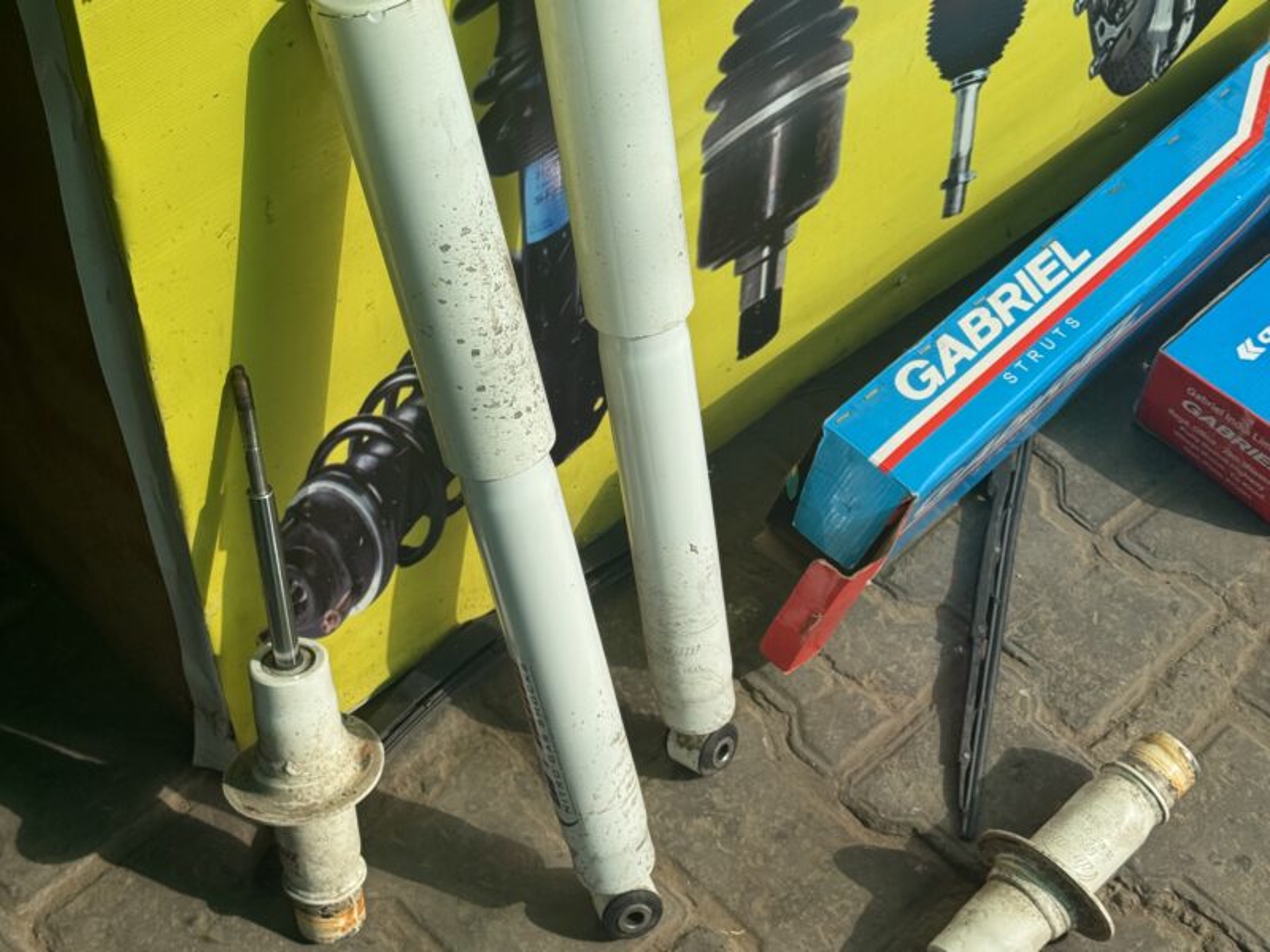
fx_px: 1761
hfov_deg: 39.7
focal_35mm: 48
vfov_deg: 30.3
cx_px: 635
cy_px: 476
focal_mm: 6.76
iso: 64
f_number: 1.78
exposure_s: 1/3257
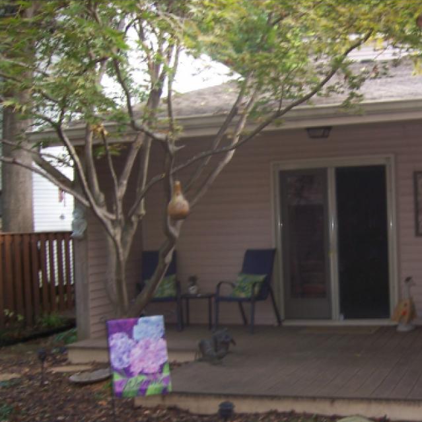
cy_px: 252
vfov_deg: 33.3
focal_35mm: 51
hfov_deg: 32.6
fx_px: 703
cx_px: 328
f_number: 3
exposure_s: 1/60
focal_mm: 6
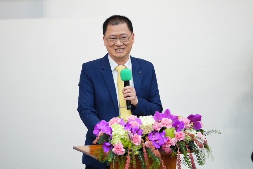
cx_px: 126
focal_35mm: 194
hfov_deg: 10.6
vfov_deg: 7.1
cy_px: 84
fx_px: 1364
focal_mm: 194
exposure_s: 1/400
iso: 2500
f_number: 4
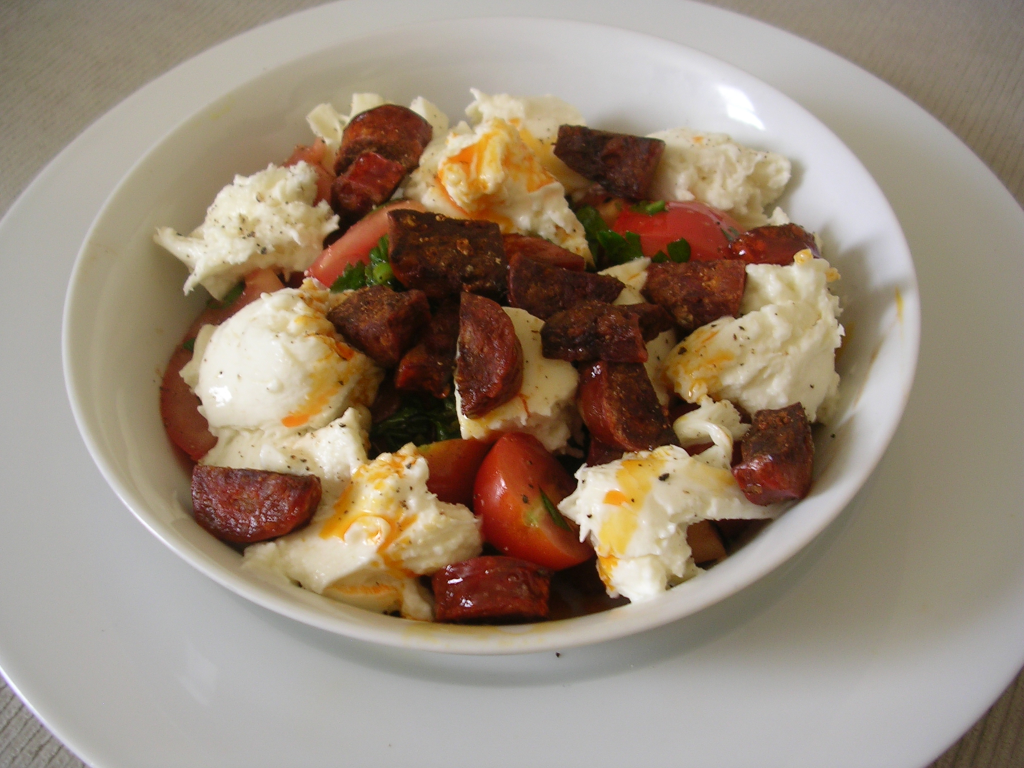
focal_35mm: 38
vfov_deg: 37.7
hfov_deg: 49.0
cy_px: 384
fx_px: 1124
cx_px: 512
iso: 50
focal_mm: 5.8
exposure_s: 1/12.3
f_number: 2.8
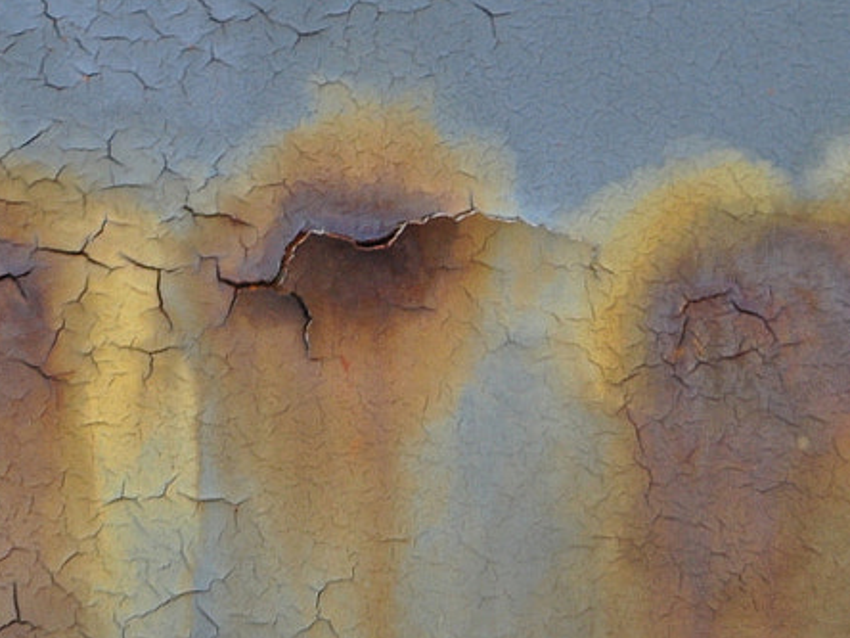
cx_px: 542
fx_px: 12499
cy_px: 968
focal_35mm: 509
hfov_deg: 3.9
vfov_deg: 2.9
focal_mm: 98
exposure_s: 1/60
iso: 360
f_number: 8
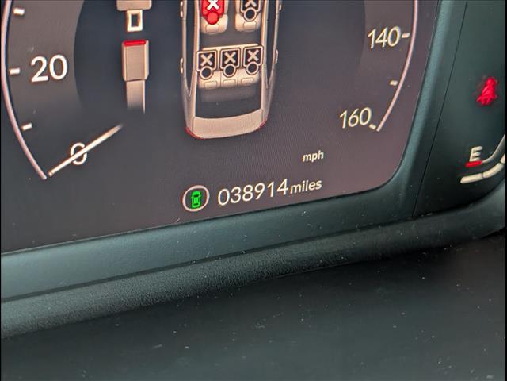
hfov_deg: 38.9
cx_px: 254
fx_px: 718
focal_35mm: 49
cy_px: 190
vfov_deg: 29.7
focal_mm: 6.9
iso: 333
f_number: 1.68
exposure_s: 1/90.1
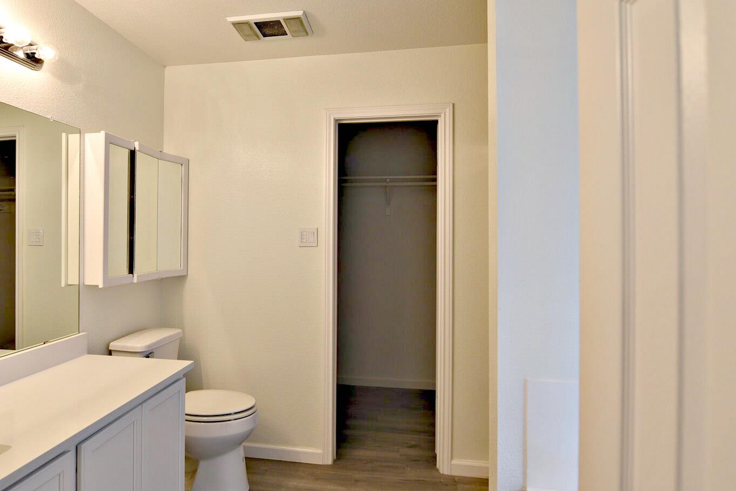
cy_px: 233
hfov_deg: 80.7
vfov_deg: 59.5
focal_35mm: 21
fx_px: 429
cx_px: 315
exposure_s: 1/80
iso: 400
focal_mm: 14
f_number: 4.5
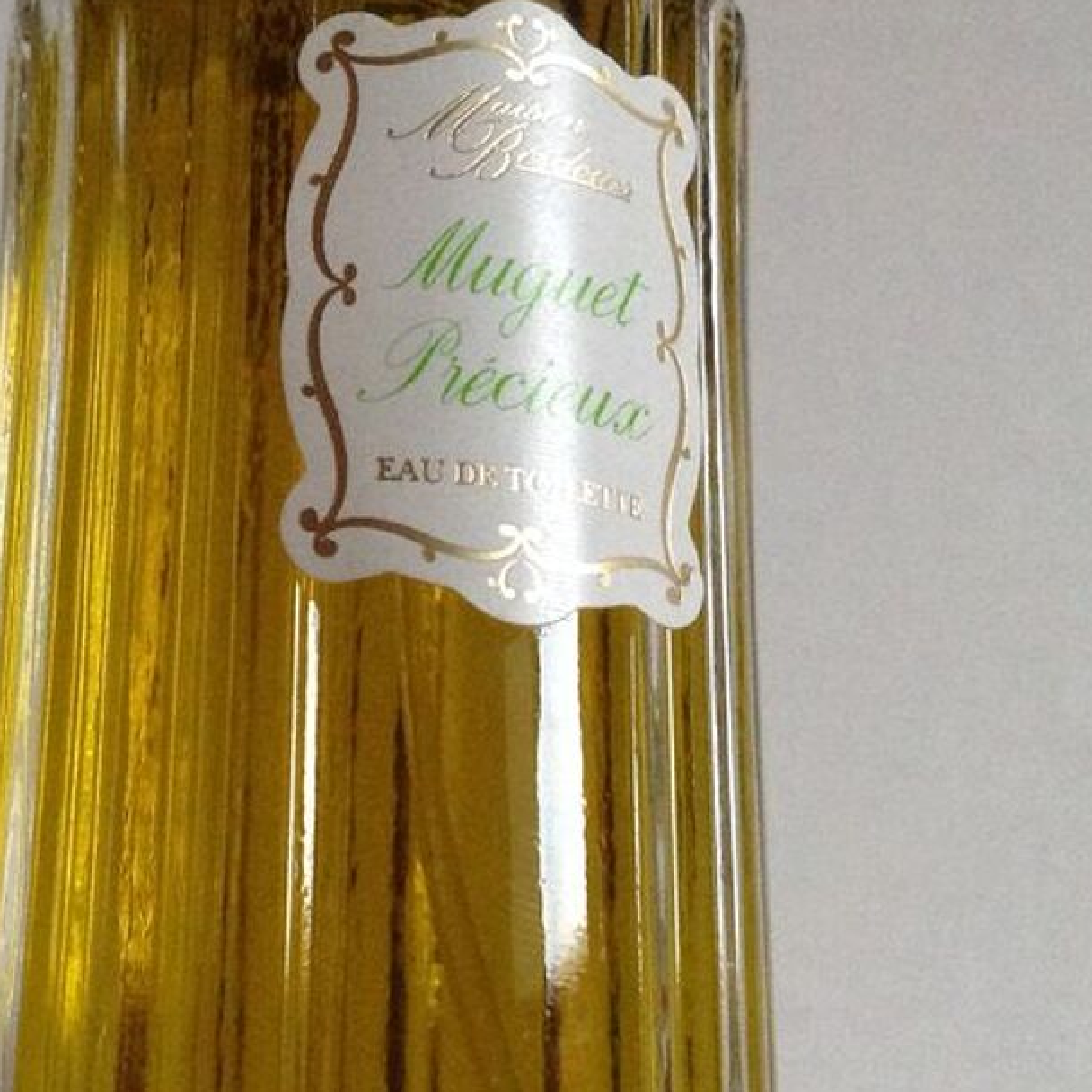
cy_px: 552
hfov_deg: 25.2
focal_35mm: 68
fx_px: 2427
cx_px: 336
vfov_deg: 25.4
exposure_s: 1/15
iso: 400
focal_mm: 4.28
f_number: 2.4
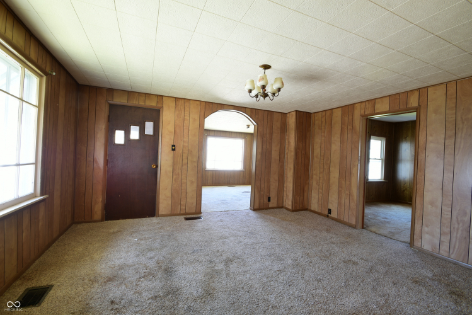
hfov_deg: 100.4
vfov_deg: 77.4
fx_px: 197
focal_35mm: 15
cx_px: 236
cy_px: 158
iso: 100
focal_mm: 10
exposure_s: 1.3
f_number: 10
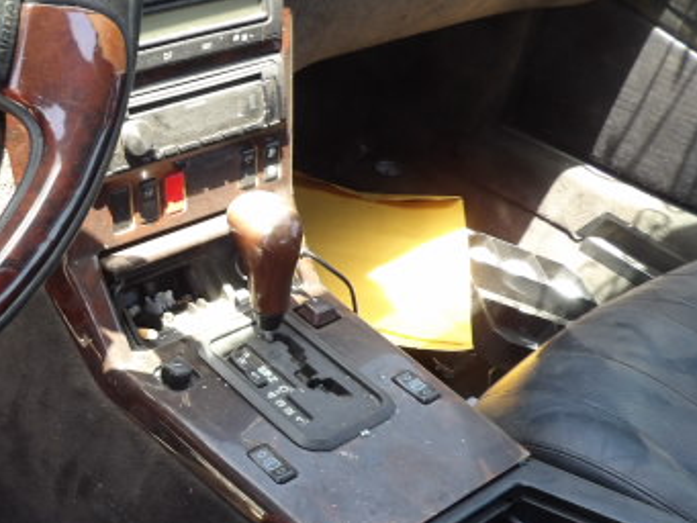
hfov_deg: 38.9
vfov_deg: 32.0
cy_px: 341
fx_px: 906
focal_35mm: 45
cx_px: 61
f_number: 3.2
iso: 100
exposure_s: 1/56
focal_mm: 4.3
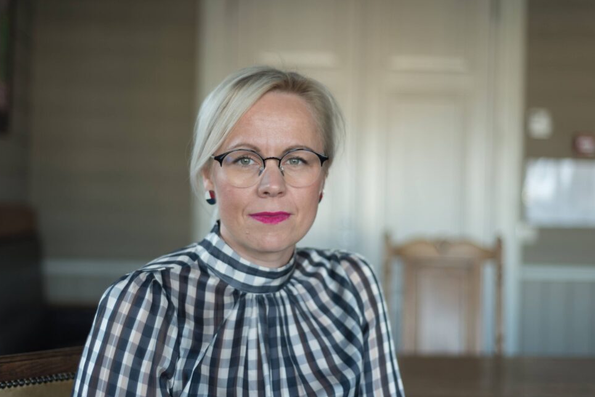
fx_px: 959
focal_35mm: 58
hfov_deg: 34.4
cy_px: 210
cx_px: 268
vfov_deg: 23.4
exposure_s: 1/80
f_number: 1.8
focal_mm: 50
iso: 100
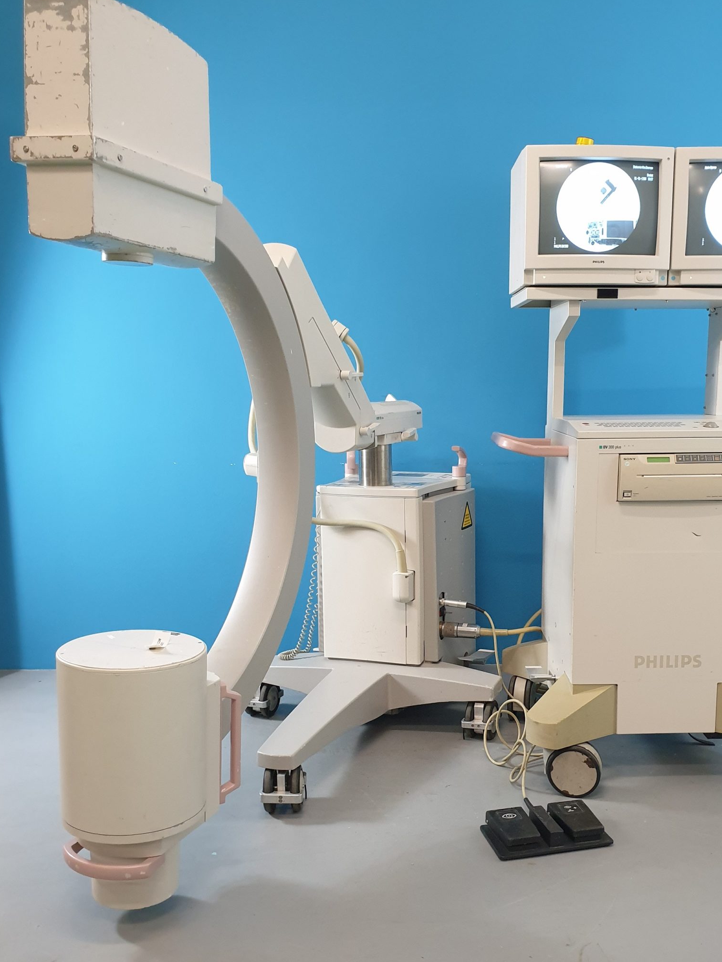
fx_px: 918
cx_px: 447
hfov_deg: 42.7
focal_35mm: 33
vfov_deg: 55.1
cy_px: 558
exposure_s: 1/33
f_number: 2.4
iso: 320
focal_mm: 4.3
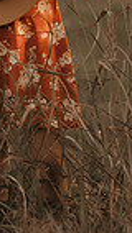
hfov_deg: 1.8
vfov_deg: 3.2
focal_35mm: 670
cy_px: -62
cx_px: -50
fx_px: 4164
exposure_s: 1/500
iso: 125
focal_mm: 105
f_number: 1.6
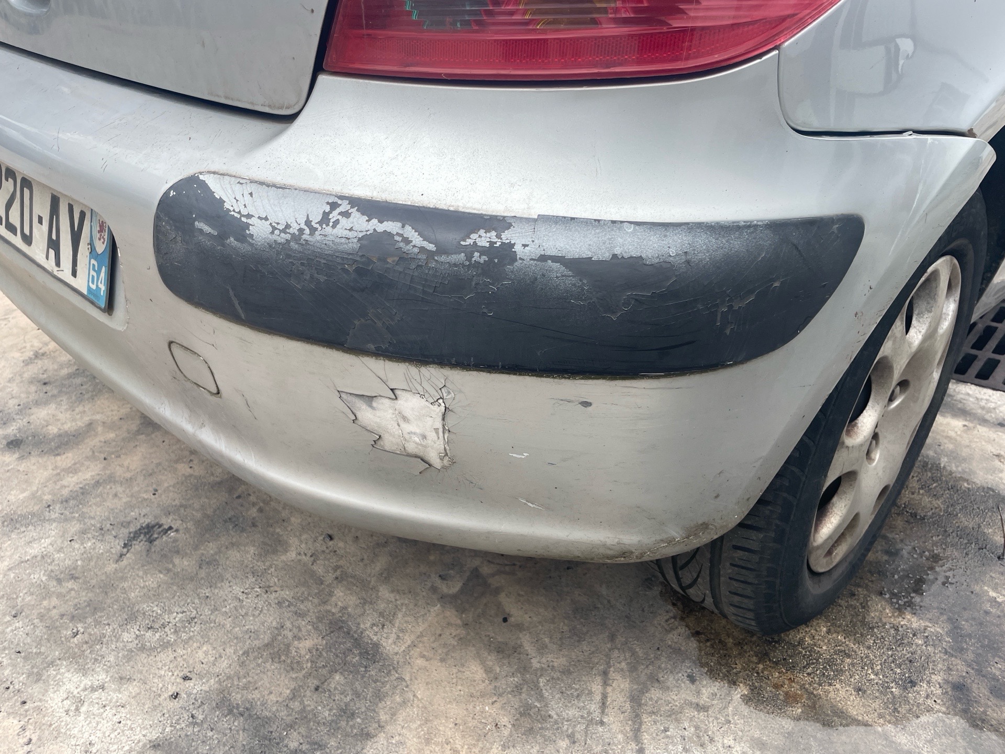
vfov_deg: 53.1
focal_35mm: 26
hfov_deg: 67.3
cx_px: 502
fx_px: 755
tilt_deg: -32.5
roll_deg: +0.6
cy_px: 377
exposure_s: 1/593
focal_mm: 4.2
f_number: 1.6
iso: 32
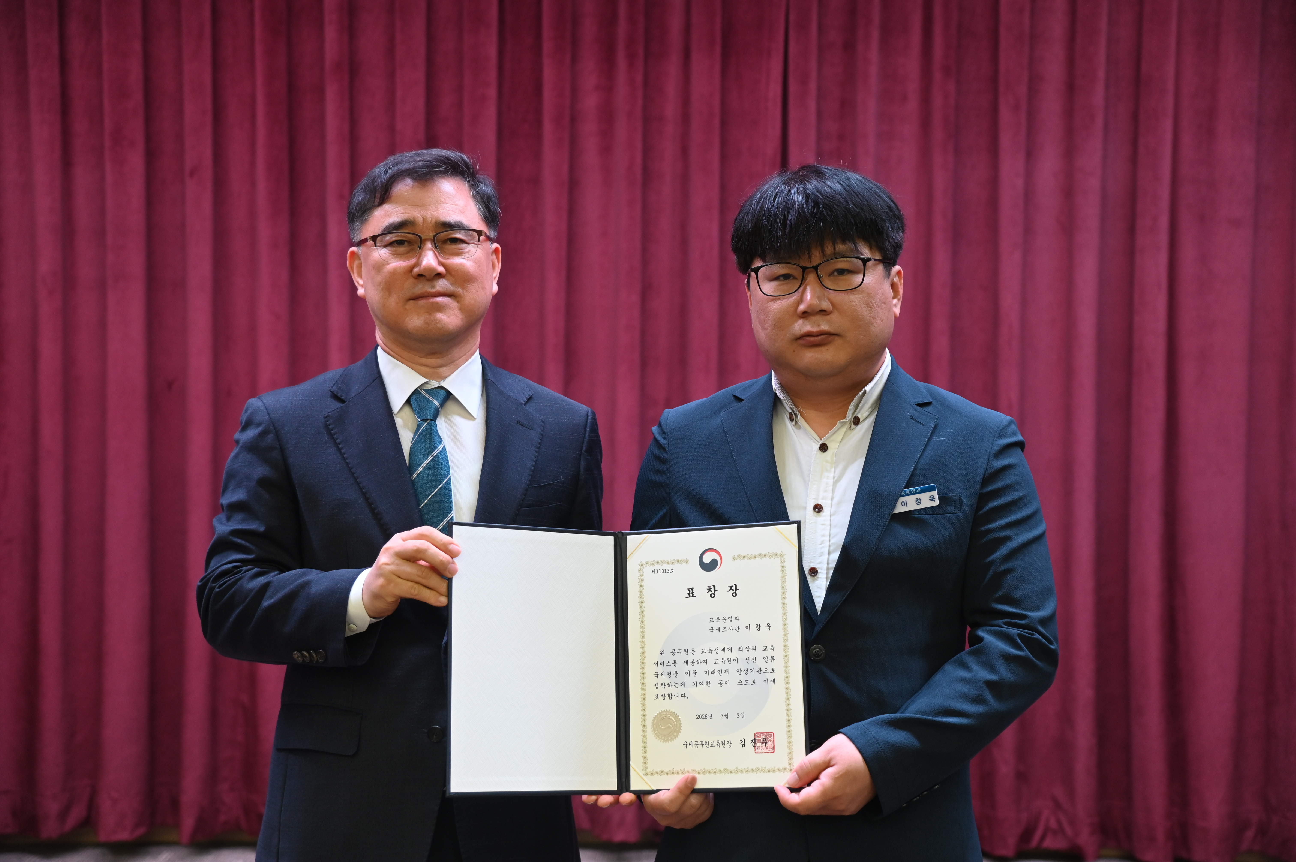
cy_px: 431
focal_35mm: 52
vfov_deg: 26.0
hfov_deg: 38.2
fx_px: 1871
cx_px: 648
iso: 1800
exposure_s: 1/125
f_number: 4
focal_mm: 52
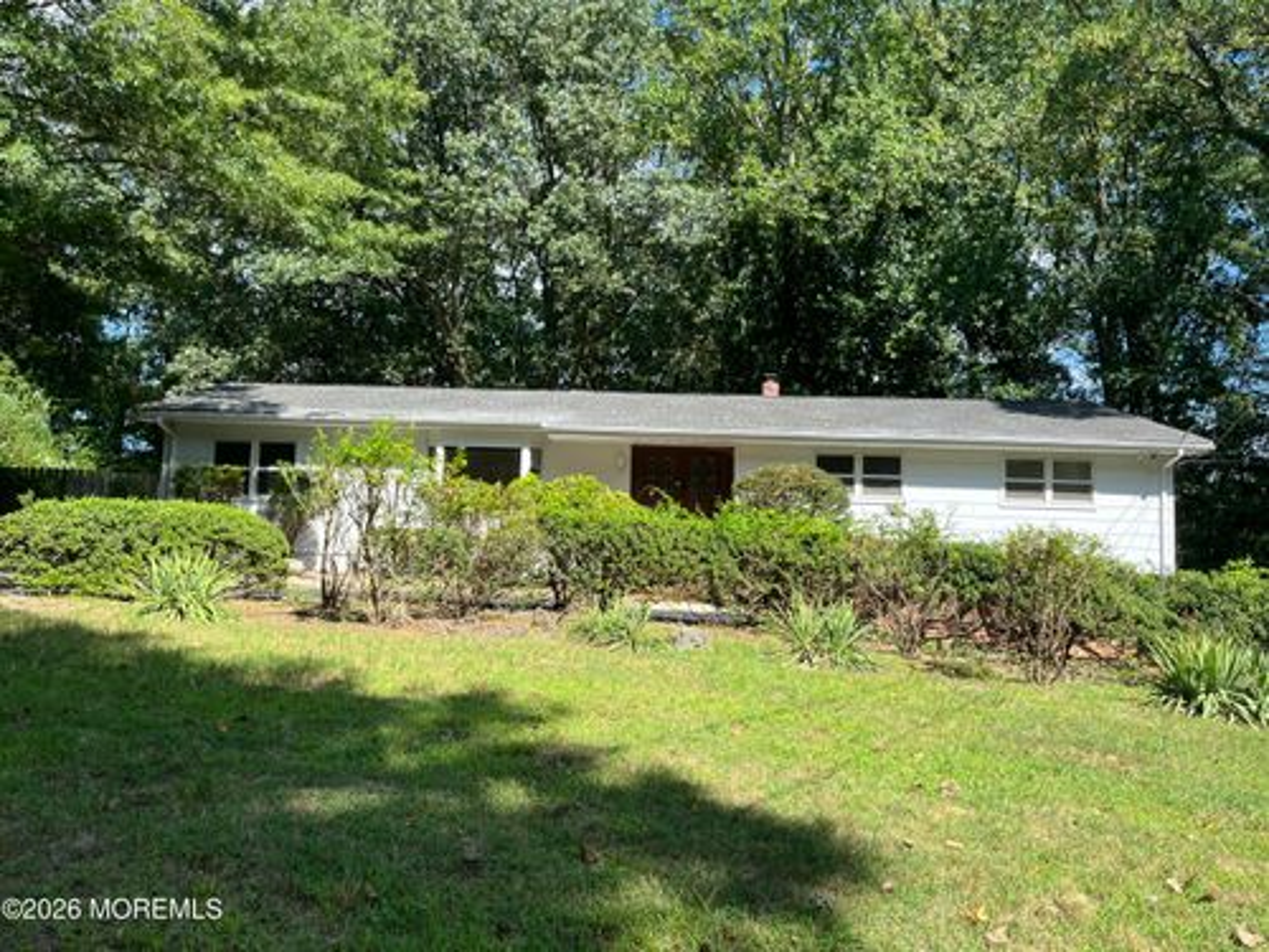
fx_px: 953
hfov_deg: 67.3
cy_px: 476
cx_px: 634
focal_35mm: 26
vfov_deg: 53.1
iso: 50
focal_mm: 5.1
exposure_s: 1/1339
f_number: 1.6
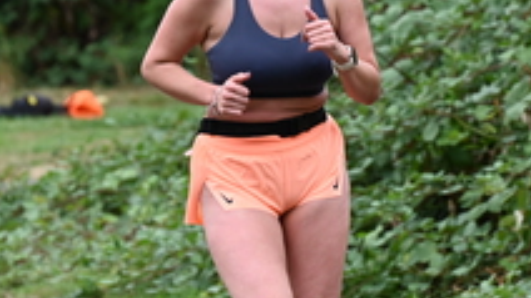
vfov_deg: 2.2
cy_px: -9
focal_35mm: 544
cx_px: 240
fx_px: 7656
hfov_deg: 4.0
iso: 400
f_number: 6.3
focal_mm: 200
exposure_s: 1/320
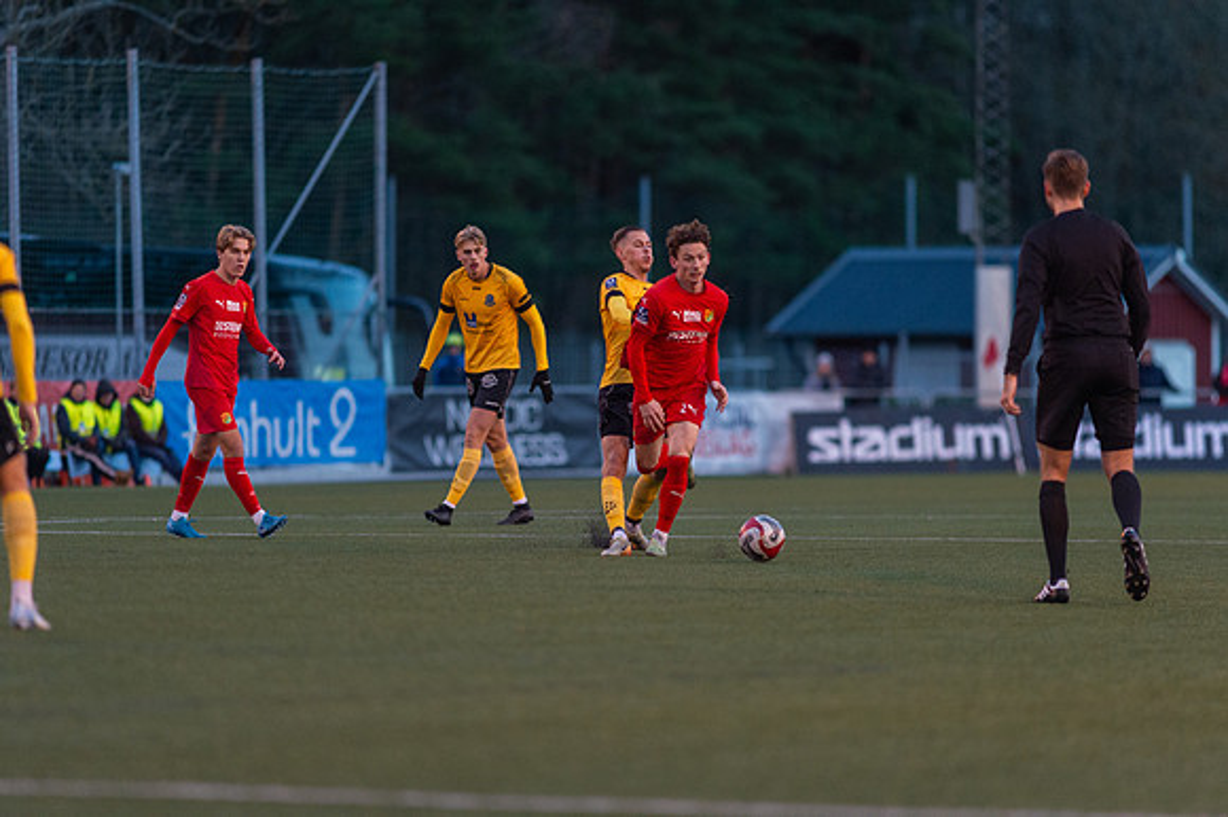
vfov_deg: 4.6
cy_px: 408
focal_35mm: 300
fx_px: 10227
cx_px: 614
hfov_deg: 6.9
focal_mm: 300
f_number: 3.2
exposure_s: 1/800
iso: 3200
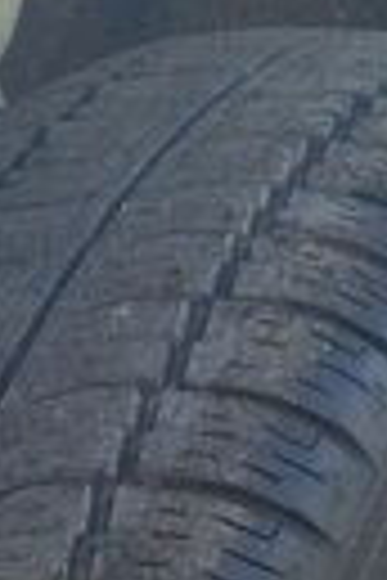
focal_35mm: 108
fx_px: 1741
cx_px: 4
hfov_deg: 12.5
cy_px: 917
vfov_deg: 16.8
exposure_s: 1/50
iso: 40
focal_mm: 3.7
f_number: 1.9
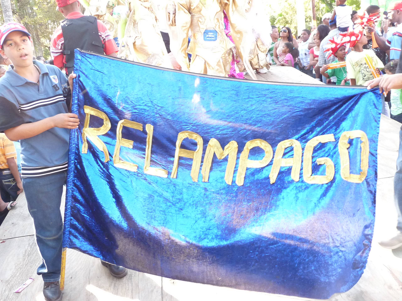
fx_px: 465
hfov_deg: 46.8
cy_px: 150
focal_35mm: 40
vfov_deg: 36.0
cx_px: 201
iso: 200
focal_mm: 4.8
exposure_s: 1/80
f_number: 2.8
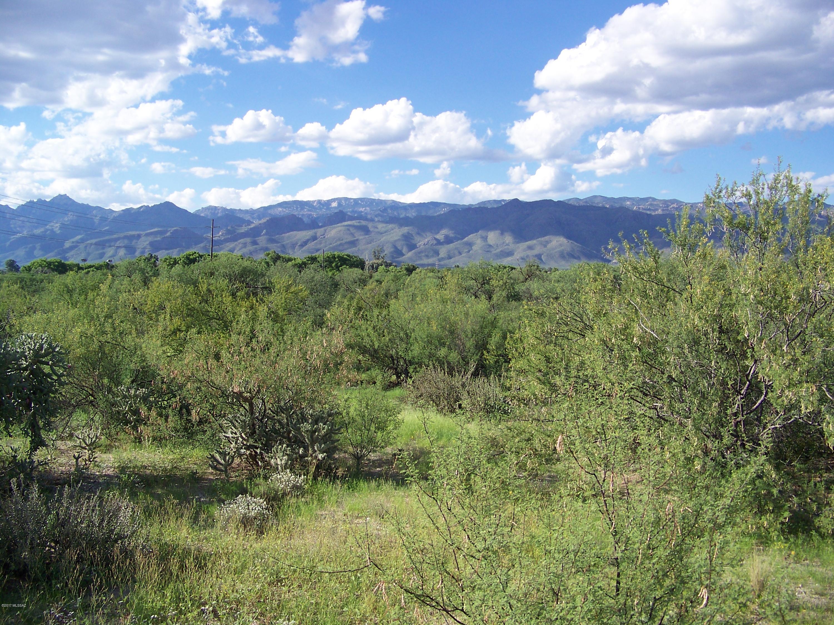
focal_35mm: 36
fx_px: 867
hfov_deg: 51.4
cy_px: 312
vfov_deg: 39.7
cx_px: 417
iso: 64
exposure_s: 1/640
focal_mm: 5.85
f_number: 2.8
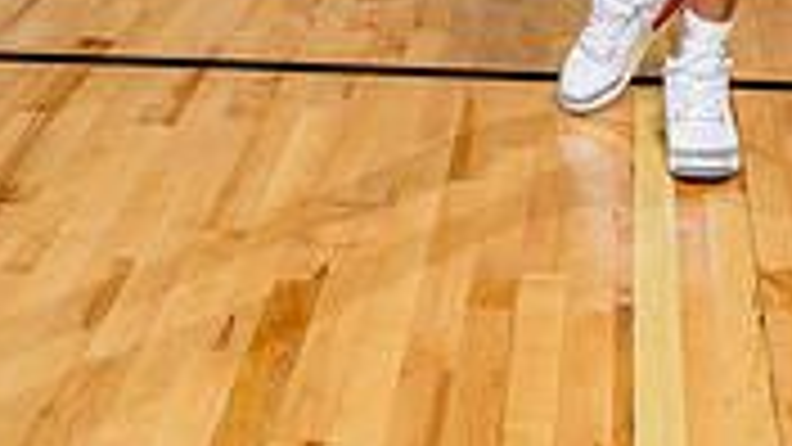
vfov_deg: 10.2
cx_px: 621
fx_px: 2247
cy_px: -545
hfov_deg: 19.8
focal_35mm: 107
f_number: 5.6
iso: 200
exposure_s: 1/250
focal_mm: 40
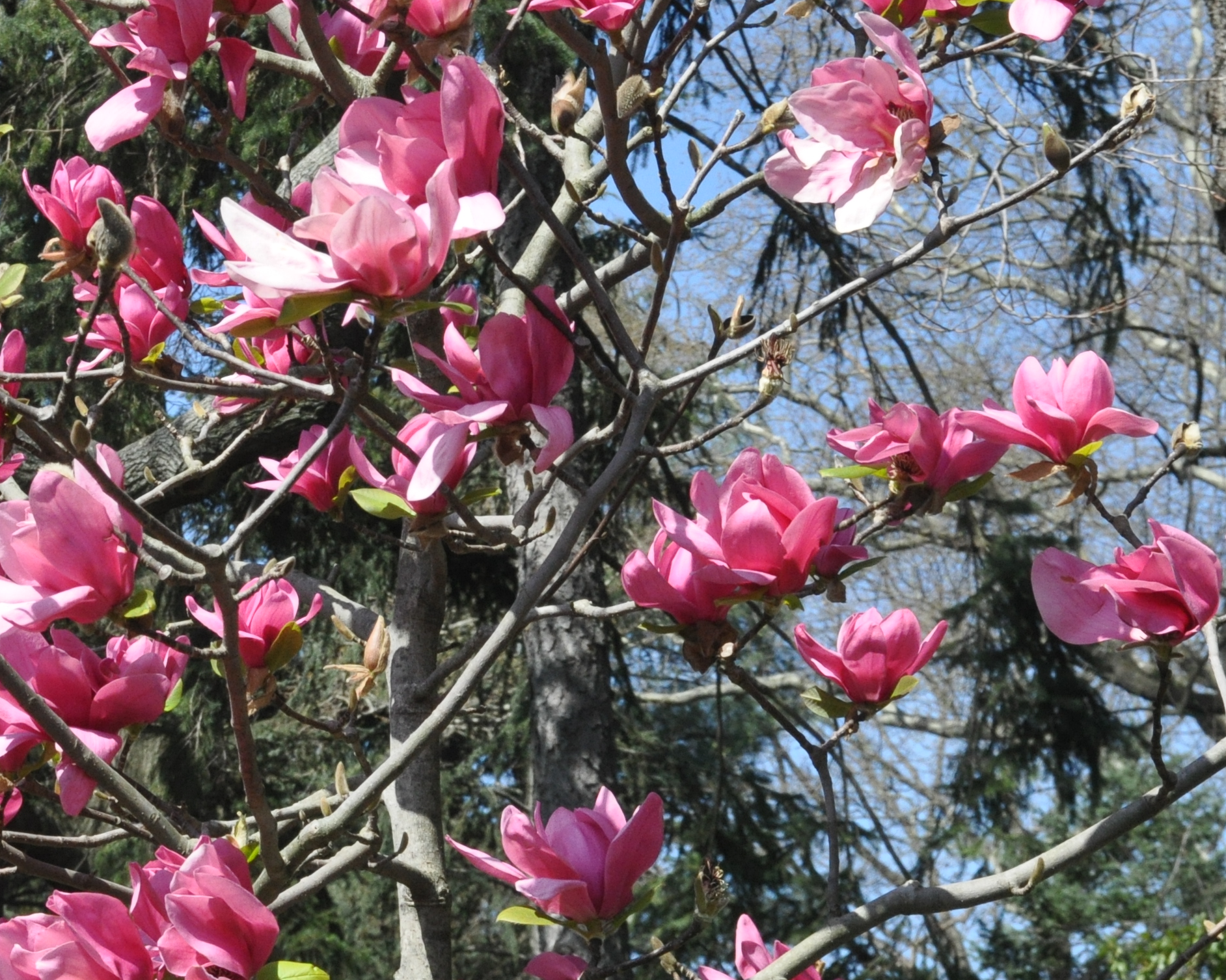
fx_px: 5805
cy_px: 395
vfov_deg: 9.7
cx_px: 173
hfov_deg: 12.0
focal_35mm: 160
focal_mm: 50
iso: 800
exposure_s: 1/500
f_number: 11
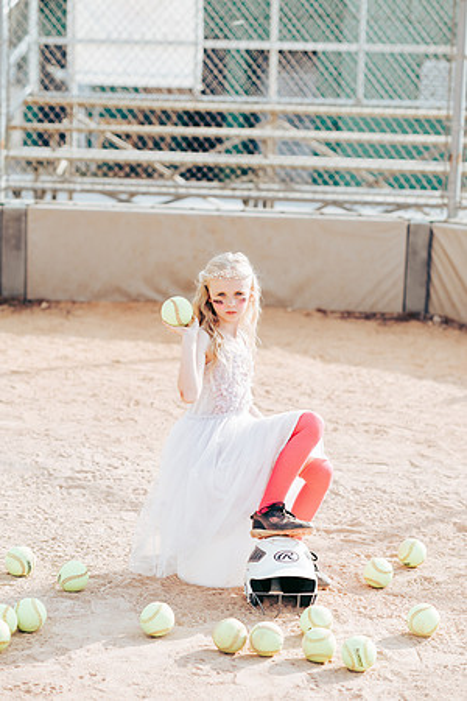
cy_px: 350
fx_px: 1654
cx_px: 234
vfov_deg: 23.9
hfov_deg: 16.1
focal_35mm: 85
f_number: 2.8
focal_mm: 85
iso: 160
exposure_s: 1/800
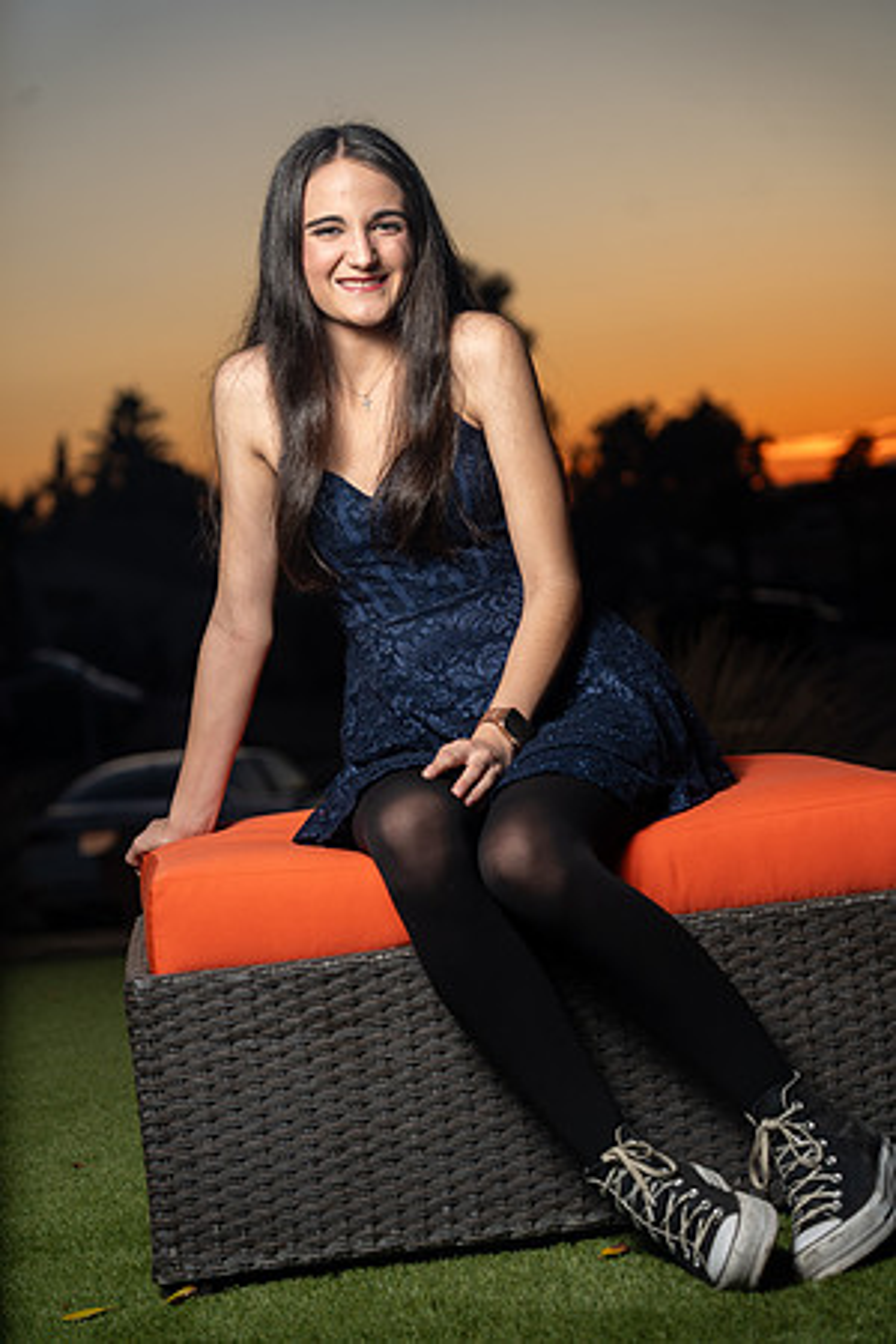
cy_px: 672
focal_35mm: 78
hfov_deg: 17.5
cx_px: 448
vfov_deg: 26.0
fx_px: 2912
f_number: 4
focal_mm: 78
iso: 100
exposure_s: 1/200
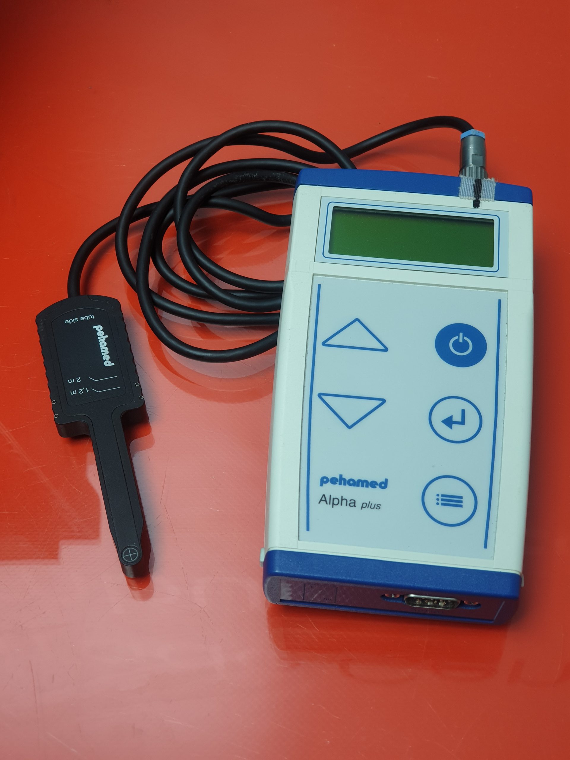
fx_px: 1142
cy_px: 380
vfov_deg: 36.8
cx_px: 285
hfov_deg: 28.0
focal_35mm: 52
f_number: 2.4
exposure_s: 1/33
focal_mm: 6
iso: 50
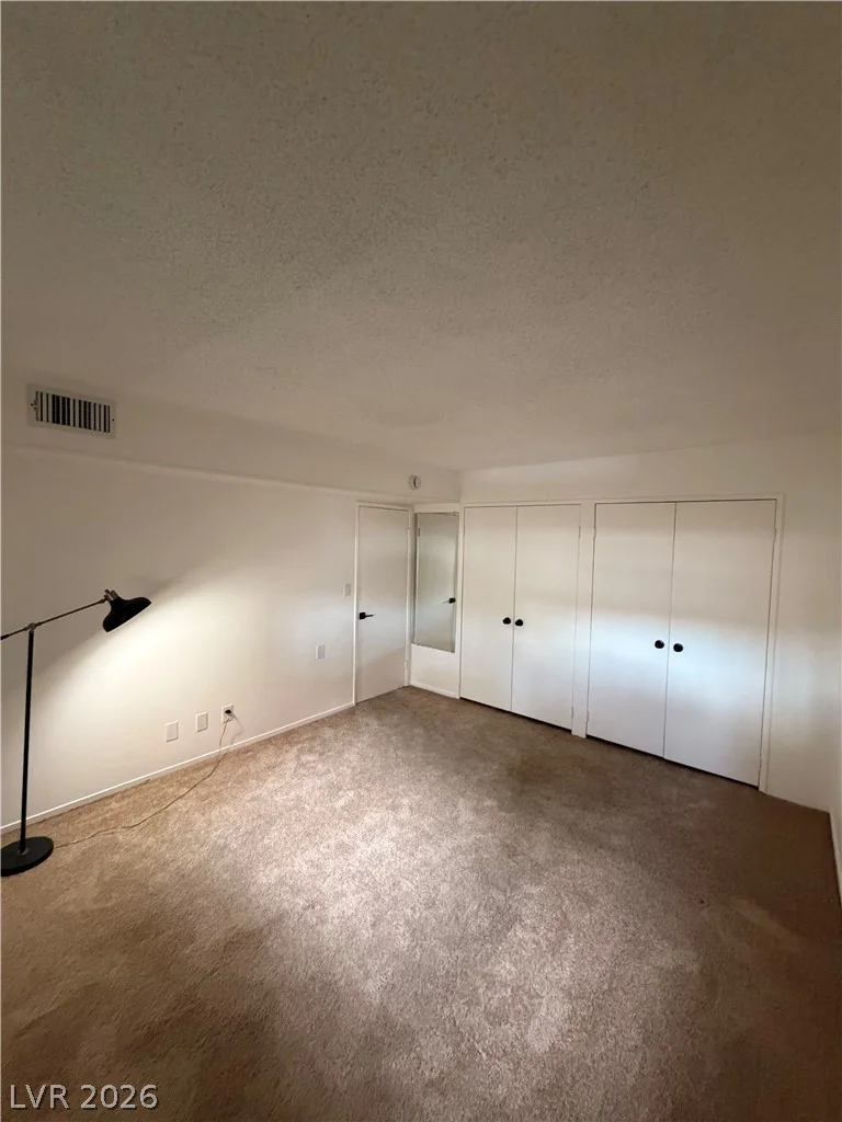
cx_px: 421
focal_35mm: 14
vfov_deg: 102.1
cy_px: 561
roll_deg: -1.7
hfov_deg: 85.7
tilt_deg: -0.8
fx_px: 454
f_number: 2.2
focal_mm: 2.22
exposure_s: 1/60
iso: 640
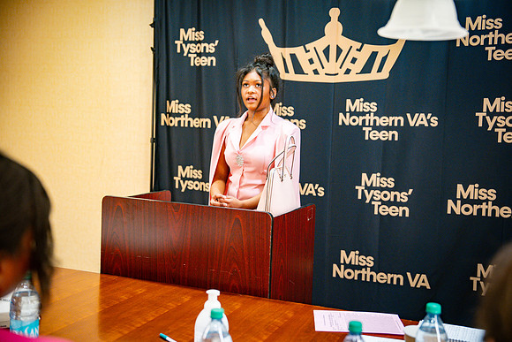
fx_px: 640
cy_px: 171
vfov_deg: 29.9
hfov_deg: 43.6
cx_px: 256
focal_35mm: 45
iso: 800
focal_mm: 45
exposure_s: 1/125
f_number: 2.8
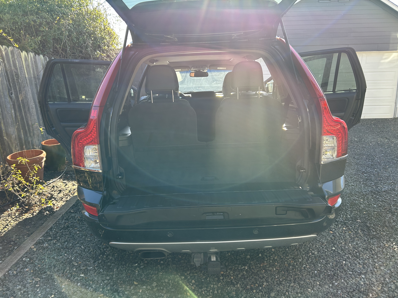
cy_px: 151
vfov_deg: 51.3
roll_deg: +0.6
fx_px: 310
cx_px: 195
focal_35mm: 27
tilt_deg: -13.0
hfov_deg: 65.3
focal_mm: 5.7
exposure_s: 1/495
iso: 50
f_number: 1.5
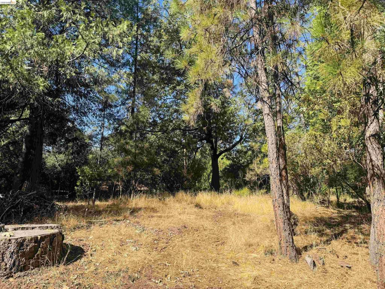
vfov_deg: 56.8
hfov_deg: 71.6
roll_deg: +0.9
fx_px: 267
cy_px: 144
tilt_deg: +8.2
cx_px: 192
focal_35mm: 24
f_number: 1.78
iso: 80
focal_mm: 6.76
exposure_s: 1/1923
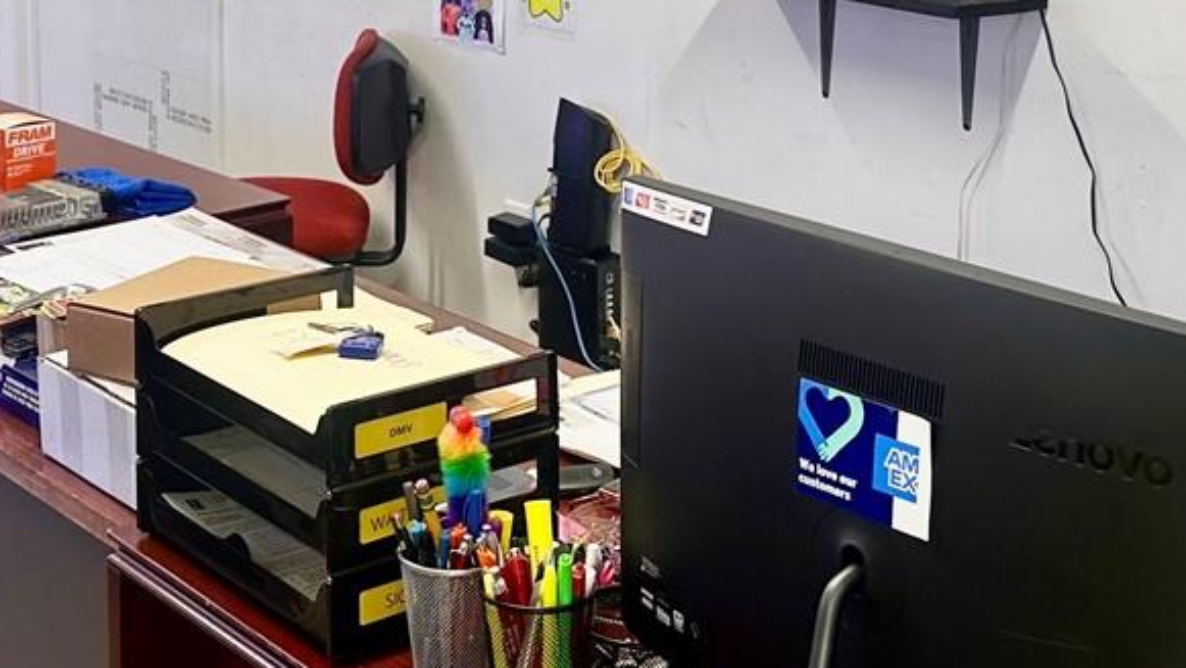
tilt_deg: -8.6
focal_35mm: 72
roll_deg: +0.5
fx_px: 2265
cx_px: 561
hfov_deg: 29.3
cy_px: -69
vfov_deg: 16.3
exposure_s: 1/120
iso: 100
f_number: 1.78
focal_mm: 6.86
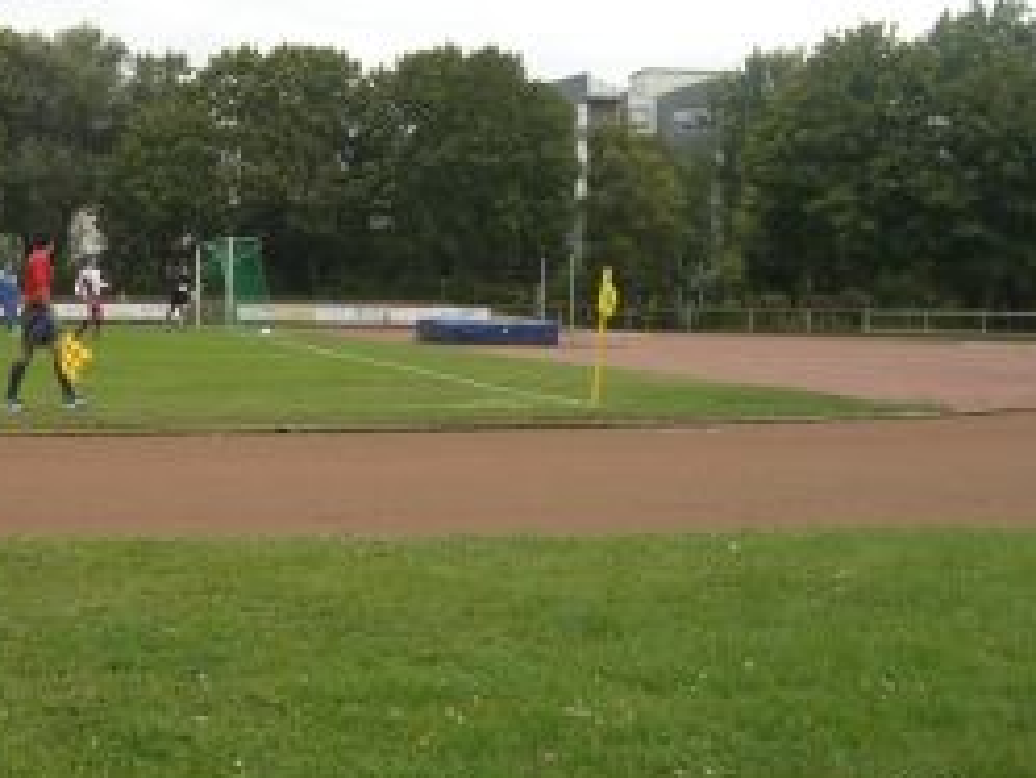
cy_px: 325
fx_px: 1827
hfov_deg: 31.3
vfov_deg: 24.0
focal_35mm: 61
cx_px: 308
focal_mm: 7.9
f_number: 4
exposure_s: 1/320
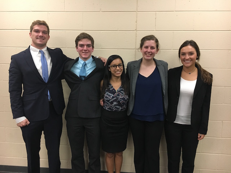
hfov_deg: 61.7
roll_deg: -0.3
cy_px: 86
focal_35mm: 29
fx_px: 194
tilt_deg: -7.2
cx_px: 116
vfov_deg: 48.2
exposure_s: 1/30
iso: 160
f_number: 2.2
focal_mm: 4.15
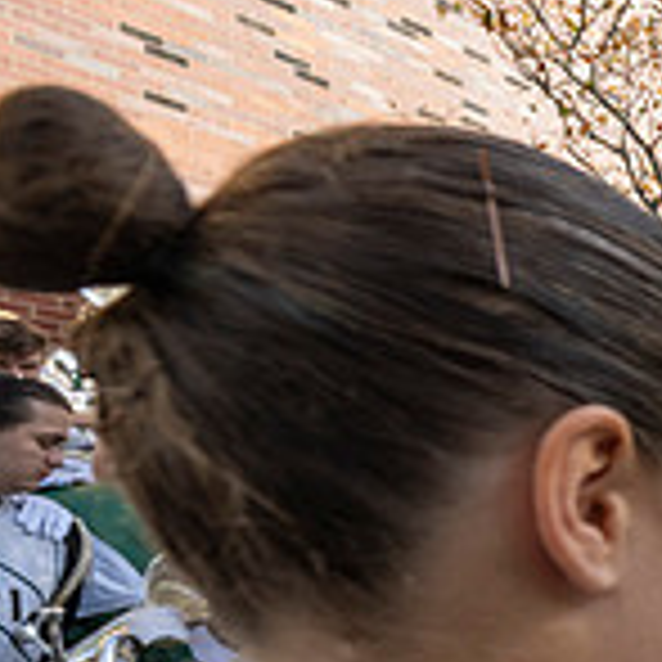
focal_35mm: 47
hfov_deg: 22.1
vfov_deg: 34.7
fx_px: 1017
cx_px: 1189
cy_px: 547
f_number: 4.5
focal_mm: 14
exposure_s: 1/500
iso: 250
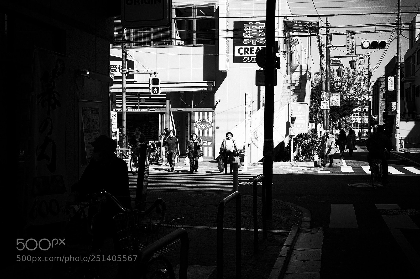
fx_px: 548
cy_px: 140
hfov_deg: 41.9
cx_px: 210
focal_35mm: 47
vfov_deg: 28.6
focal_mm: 18.3
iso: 100
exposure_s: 1/350
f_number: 5.6
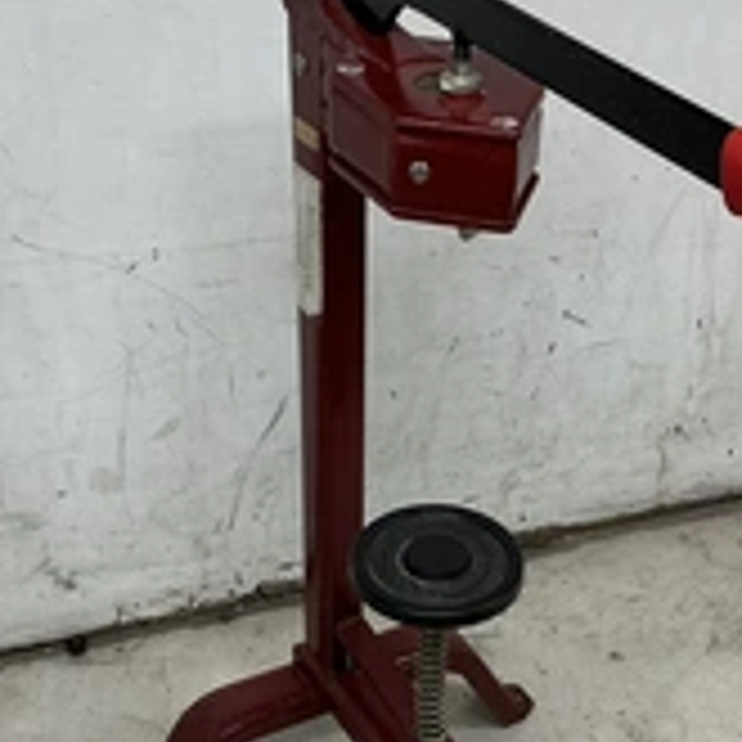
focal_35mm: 60
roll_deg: +2.2
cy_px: 499
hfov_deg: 28.6
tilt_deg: -37.5
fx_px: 1455
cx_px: 400
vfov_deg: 28.4
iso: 32
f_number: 1.8
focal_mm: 3
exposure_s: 1/120
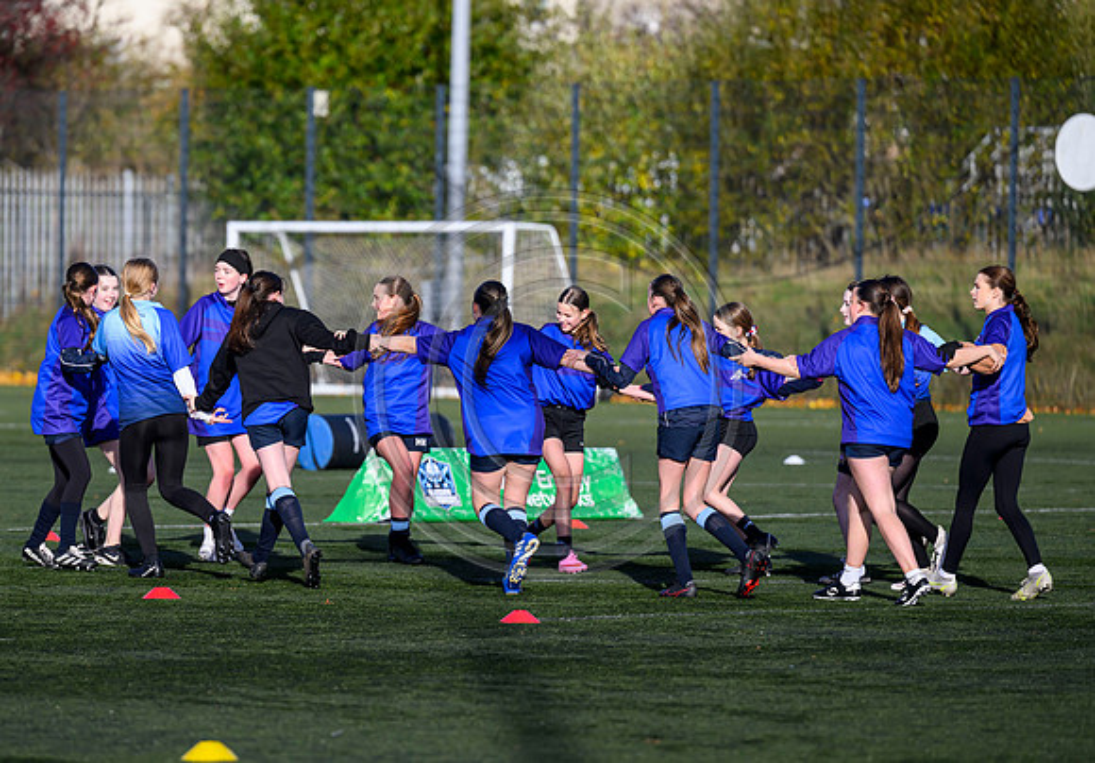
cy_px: 439
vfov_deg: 6.0
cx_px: 461
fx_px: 7311
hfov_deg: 8.6
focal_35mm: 237
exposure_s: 1/5000
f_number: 3.5
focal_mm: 200
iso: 500
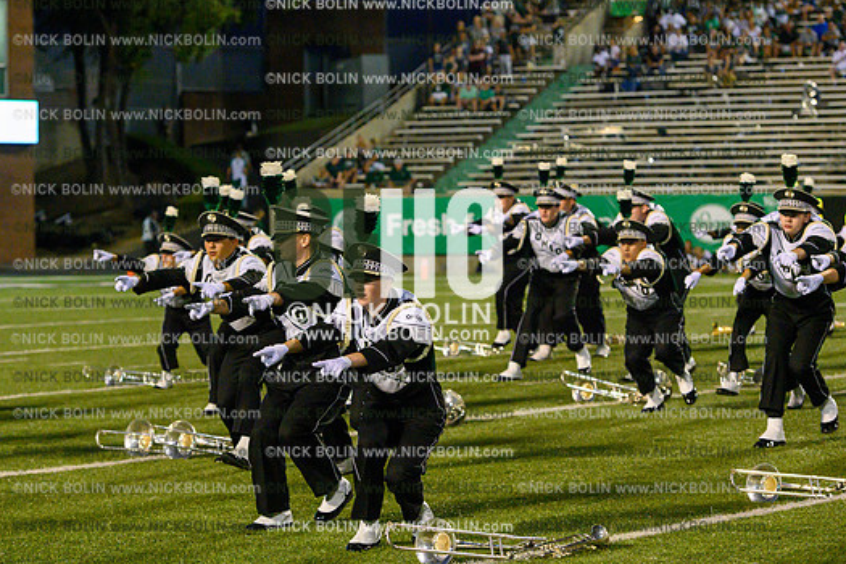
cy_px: 265
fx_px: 2726
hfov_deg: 17.6
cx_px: 388
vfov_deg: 11.8
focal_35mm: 116
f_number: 4
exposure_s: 1/1600
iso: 10000
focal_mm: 105
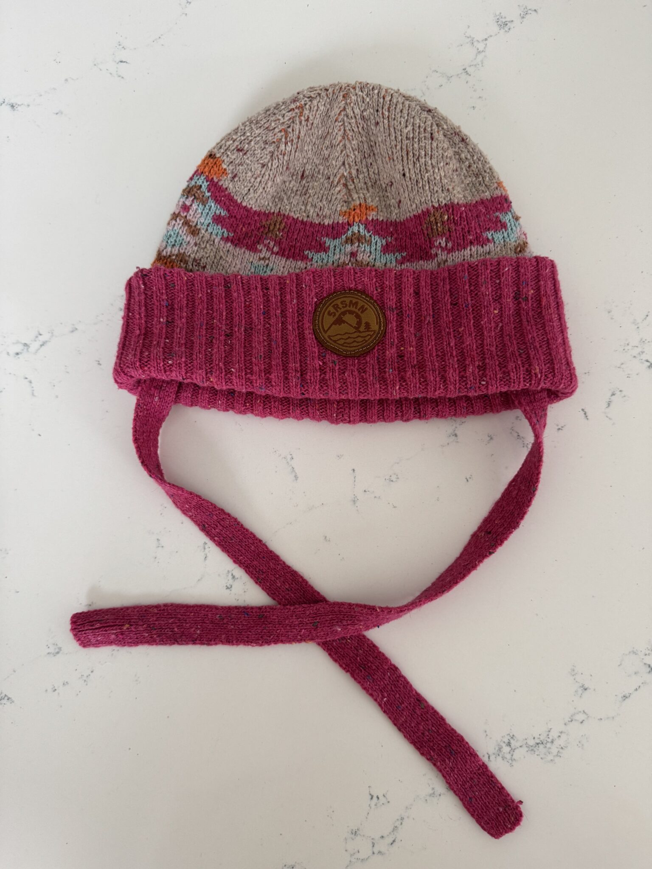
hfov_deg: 56.8
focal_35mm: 24
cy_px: 434
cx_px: 326
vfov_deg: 71.6
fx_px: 603
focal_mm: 6.76
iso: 200
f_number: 1.78
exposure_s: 1/109
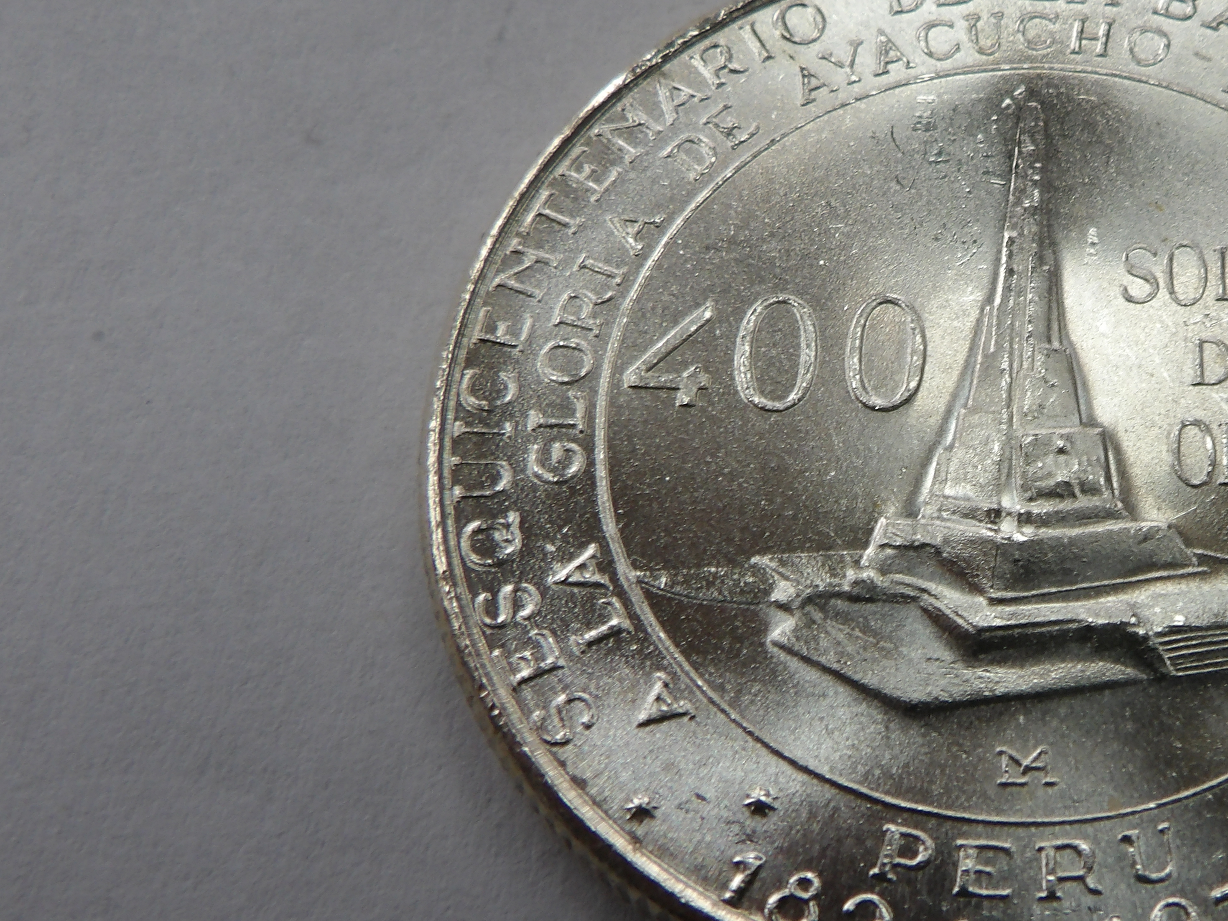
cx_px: 1058
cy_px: 463
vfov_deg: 24.4
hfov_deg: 31.0
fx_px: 2128
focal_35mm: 60
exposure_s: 1/52
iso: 100
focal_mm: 6.2
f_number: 4.5
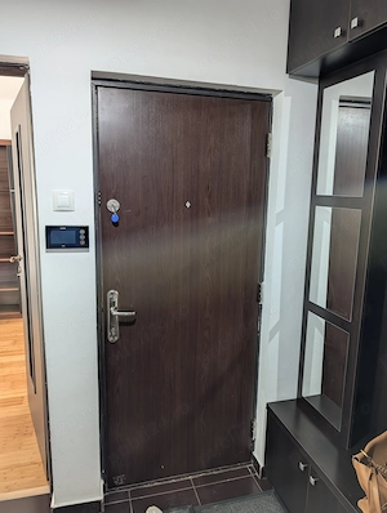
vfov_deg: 71.5
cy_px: 256
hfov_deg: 57.0
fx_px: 357
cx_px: 194
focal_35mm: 24
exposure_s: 1/25
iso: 299
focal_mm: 6.9
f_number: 1.68
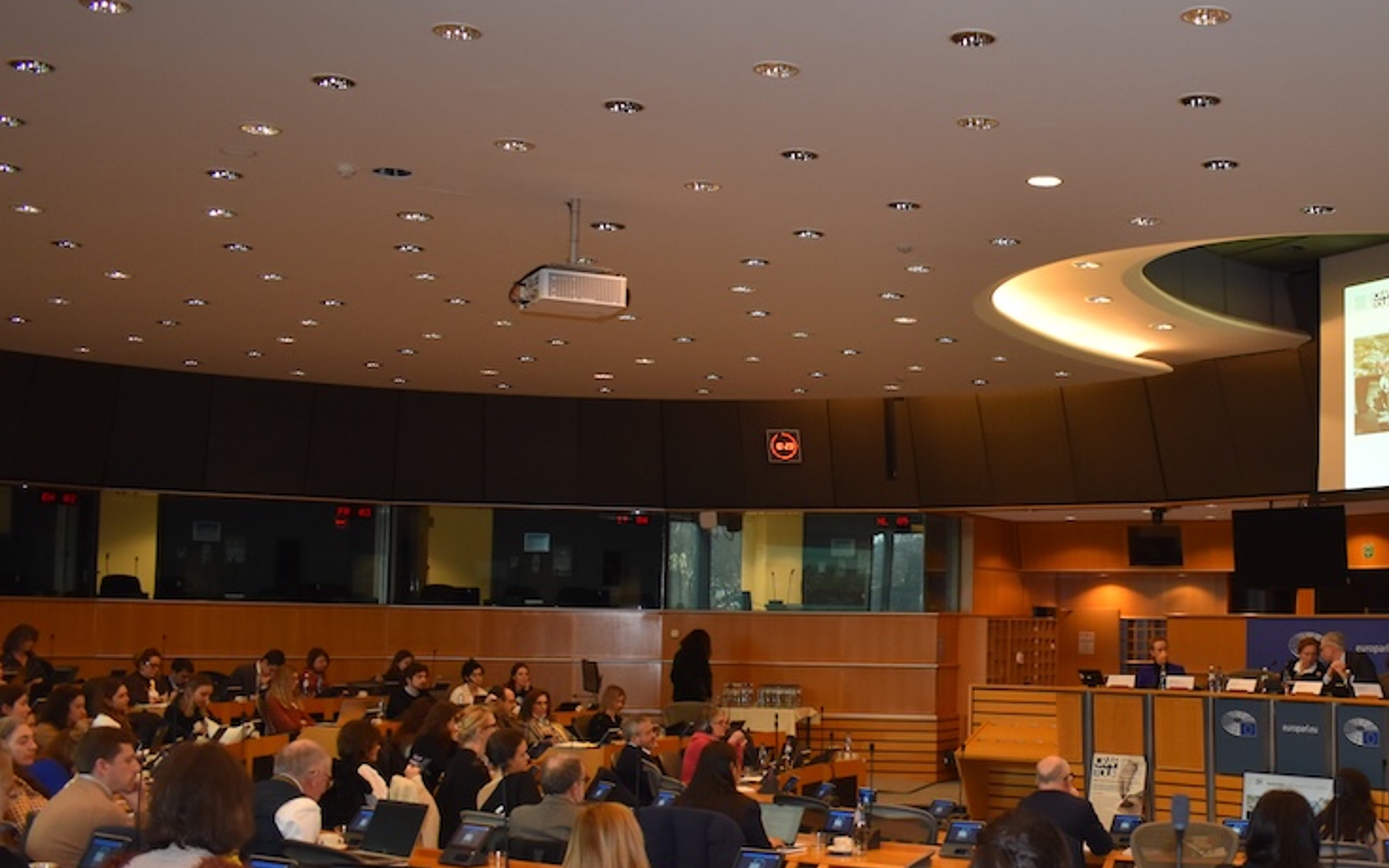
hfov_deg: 43.0
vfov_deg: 28.5
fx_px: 1704
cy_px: 524
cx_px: 1041
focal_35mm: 45
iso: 800
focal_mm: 18
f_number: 3.5
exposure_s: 1/125
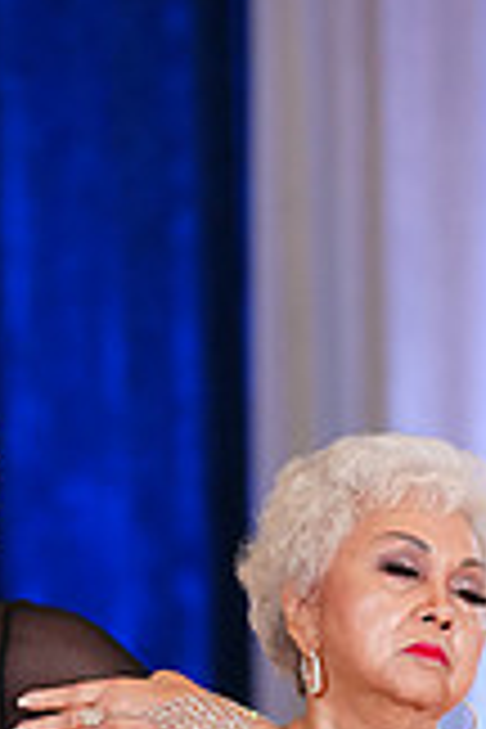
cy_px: 1179
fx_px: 7775
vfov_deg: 5.3
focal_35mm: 384
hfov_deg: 3.6
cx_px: 191
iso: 1600
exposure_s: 1/400
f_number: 2.8
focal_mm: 107
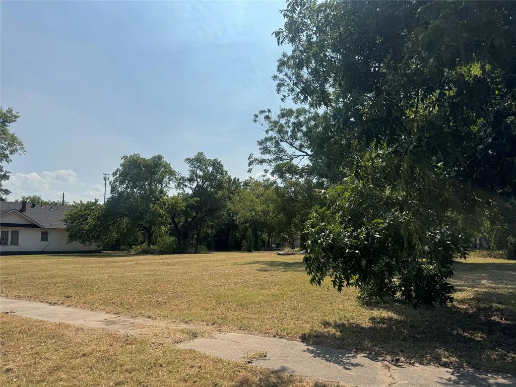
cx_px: 258
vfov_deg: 56.8
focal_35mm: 24
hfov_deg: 71.6
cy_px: 194
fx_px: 358
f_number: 1.78
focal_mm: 6.76
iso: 80
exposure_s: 1/7937
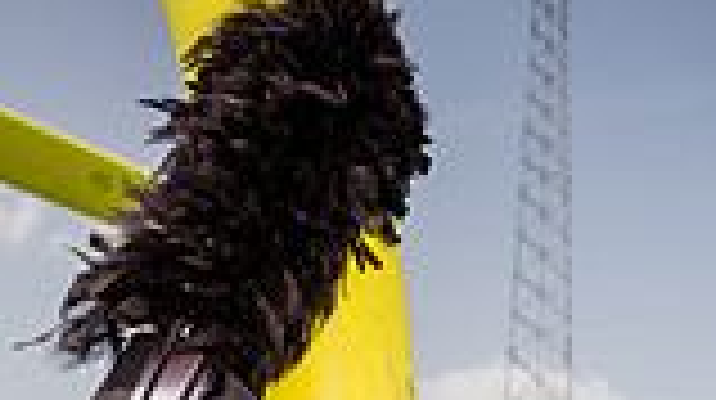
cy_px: 930
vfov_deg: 10.7
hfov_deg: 21.8
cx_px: 311
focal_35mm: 98
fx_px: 1858
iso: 50
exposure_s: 1/250
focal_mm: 33
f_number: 6.3
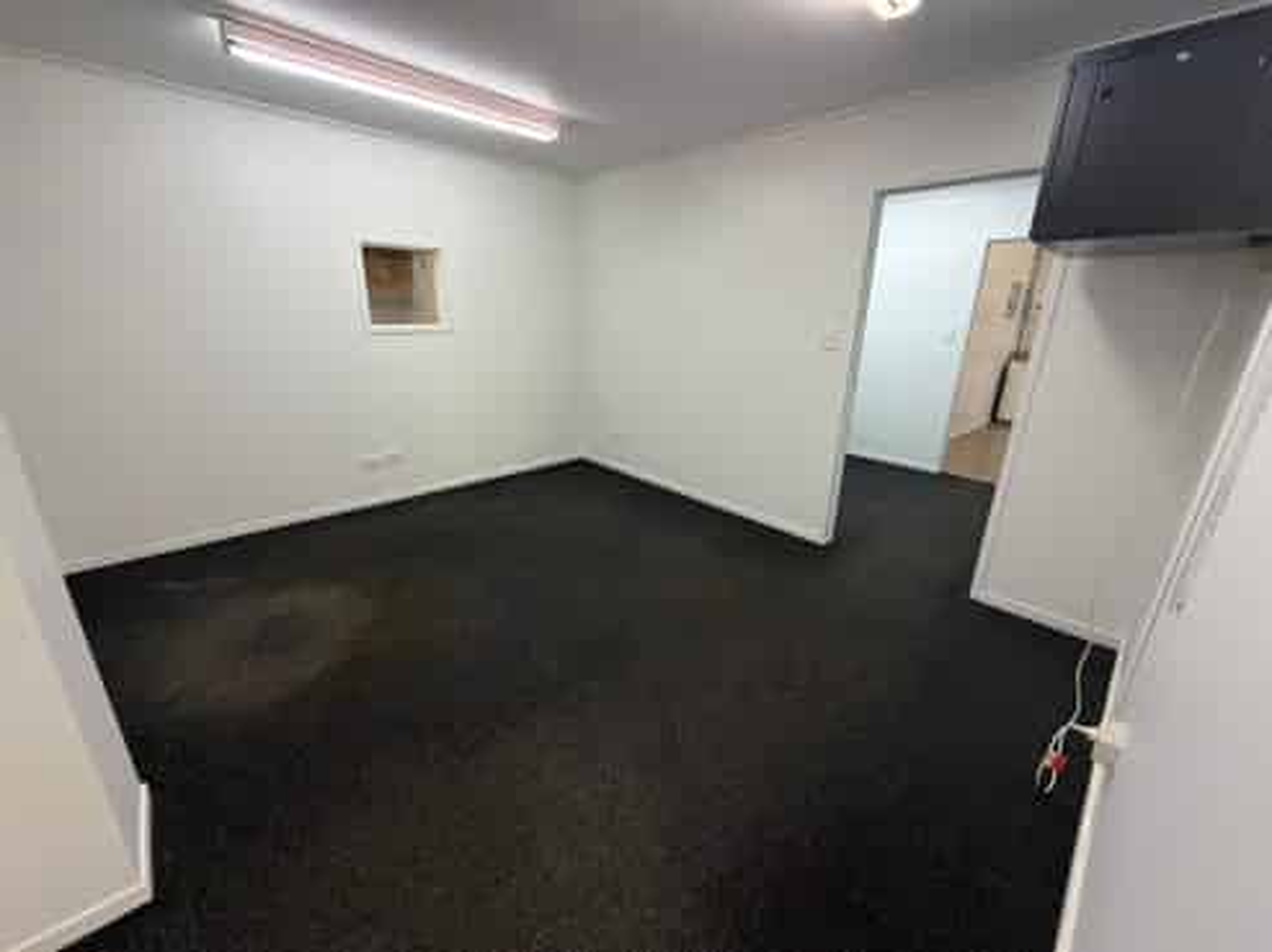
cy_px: 476
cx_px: 636
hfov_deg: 102.1
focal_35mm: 14
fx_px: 514
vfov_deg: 85.6
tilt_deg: -18.5
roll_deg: -0.9
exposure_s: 1/101
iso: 320
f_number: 2.2
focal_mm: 2.22
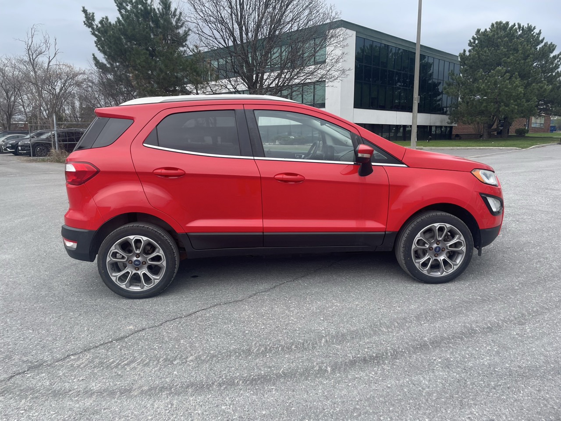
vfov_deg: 53.1
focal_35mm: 26
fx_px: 421
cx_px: 280
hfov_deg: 67.3
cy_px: 210
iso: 32
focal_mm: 4.2
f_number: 1.6
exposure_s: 1/1072
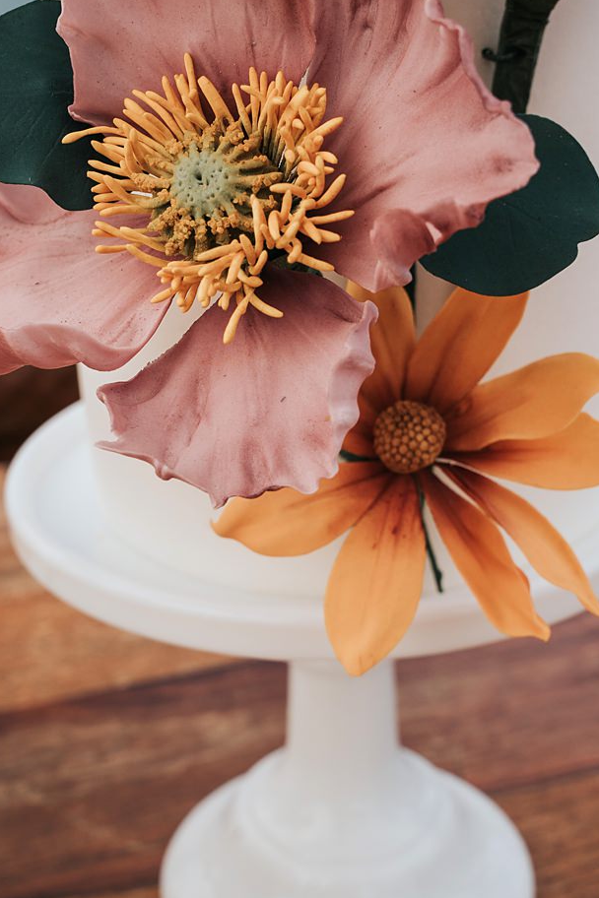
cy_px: 442
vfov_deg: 38.5
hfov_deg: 26.2
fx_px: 1285
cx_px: 234
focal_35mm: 51
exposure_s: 1/320
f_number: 9
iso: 250
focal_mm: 31.3
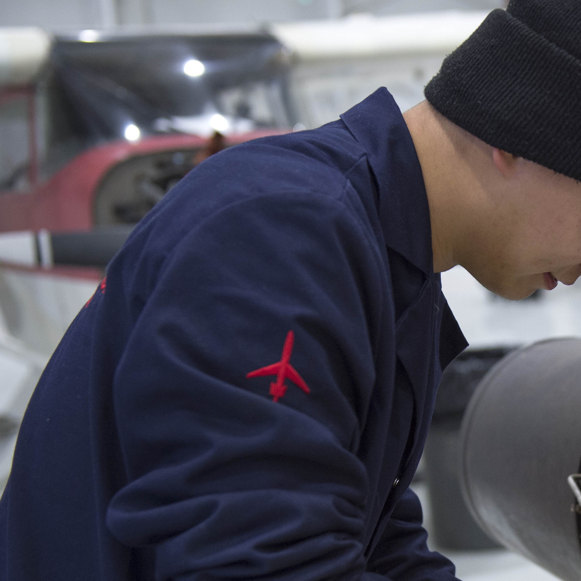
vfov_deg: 20.8
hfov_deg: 20.1
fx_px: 1576
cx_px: 615
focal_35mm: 83
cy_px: 372
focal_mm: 42
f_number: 3.2
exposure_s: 1/160
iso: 800
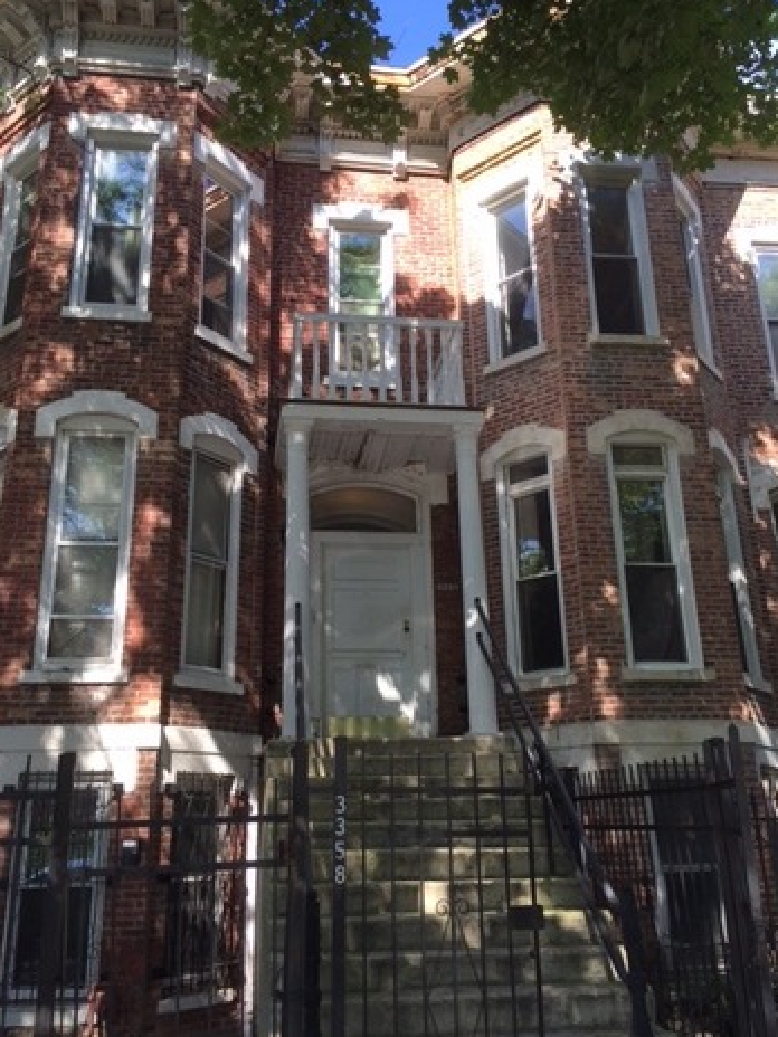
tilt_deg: +19.0
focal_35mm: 30
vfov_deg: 60.0
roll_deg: +1.1
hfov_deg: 46.8
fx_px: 899
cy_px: 521
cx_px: 382
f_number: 2.2
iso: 32
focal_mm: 4.15
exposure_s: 1/366
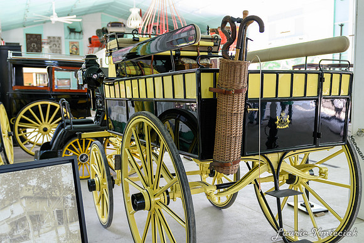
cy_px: 122
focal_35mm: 36
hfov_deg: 53.1
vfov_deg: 36.9
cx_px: 182
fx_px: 364
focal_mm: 24
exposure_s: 1/100
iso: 720
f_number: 2.8
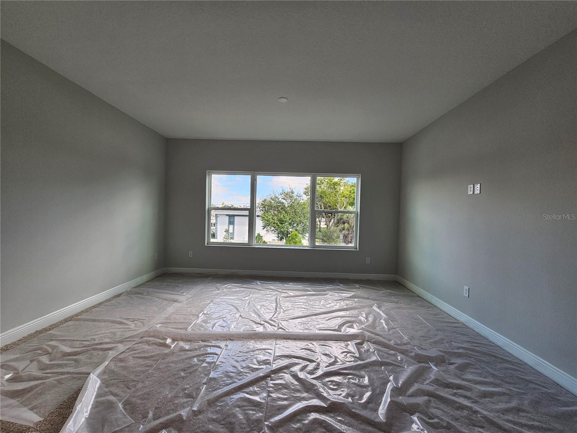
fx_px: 217
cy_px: 216
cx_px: 288
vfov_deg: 89.9
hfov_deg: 106.2
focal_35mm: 13
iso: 64
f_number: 2.2
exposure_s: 1/120
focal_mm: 2.2
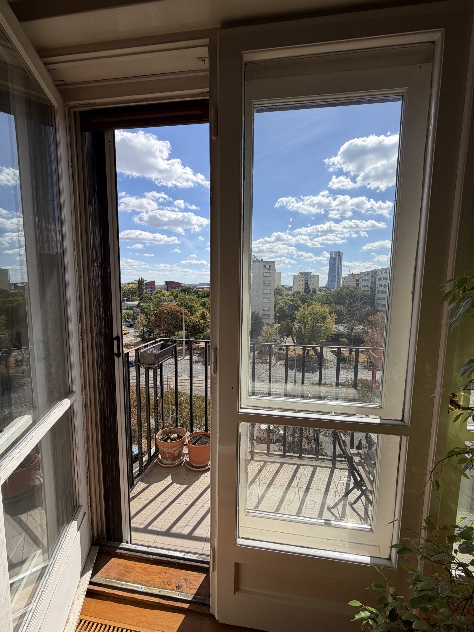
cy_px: 316
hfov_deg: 85.7
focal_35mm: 14
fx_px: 256
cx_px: 237
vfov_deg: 102.1
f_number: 2.2
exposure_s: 1/985
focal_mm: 2.22
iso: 20
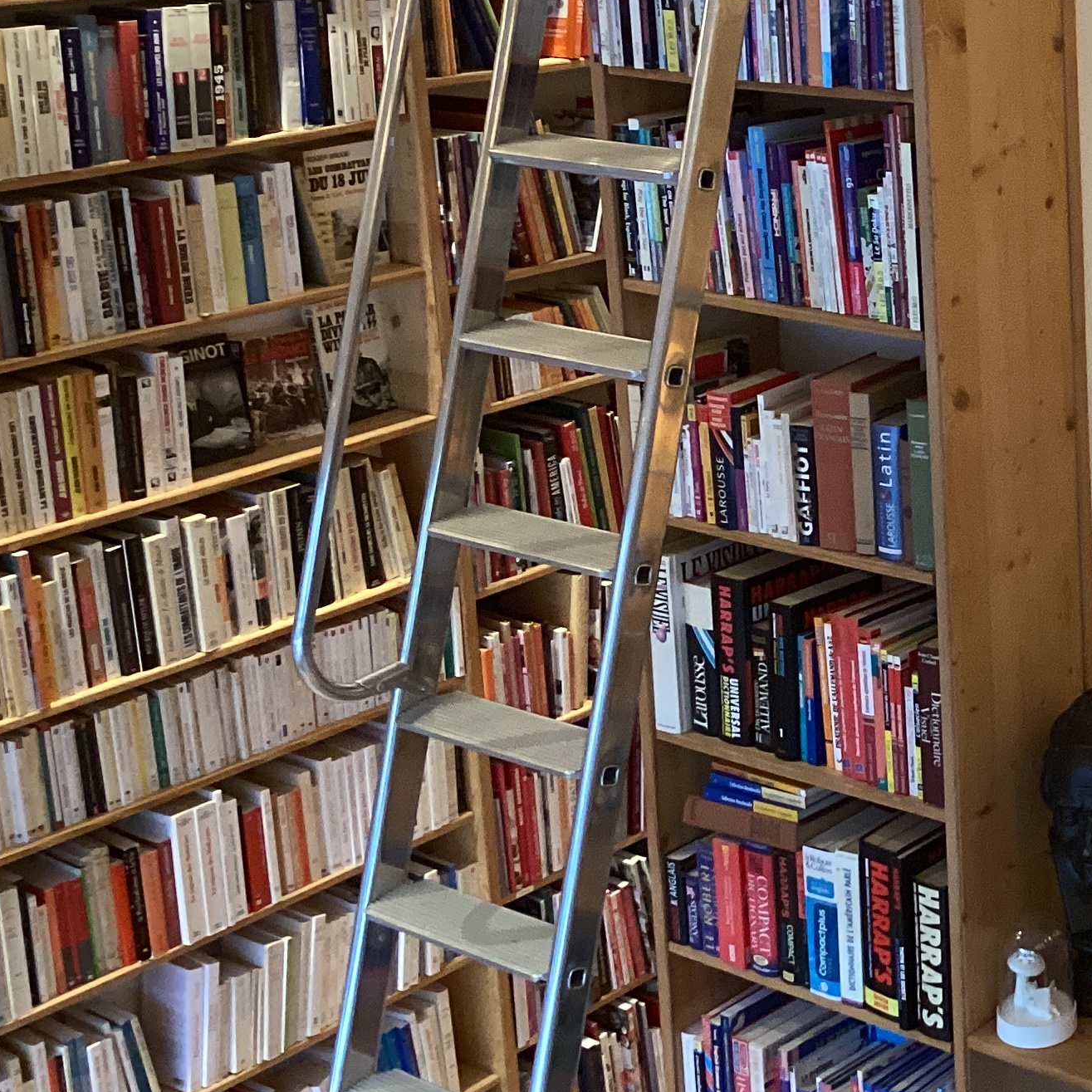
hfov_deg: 23.1
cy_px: 291
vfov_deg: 25.1
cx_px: 1326
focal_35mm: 68
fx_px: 2427
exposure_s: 1/33
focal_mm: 3.3
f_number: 2.4
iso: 250
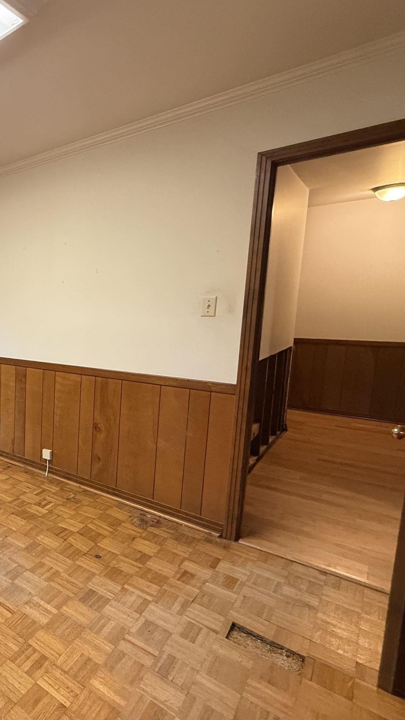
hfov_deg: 38.4
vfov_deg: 83.8
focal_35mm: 21
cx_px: -89
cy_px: 356
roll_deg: +1.3
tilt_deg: -6.7
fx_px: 401
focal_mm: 2.22
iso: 500
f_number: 2.2
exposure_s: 1/60
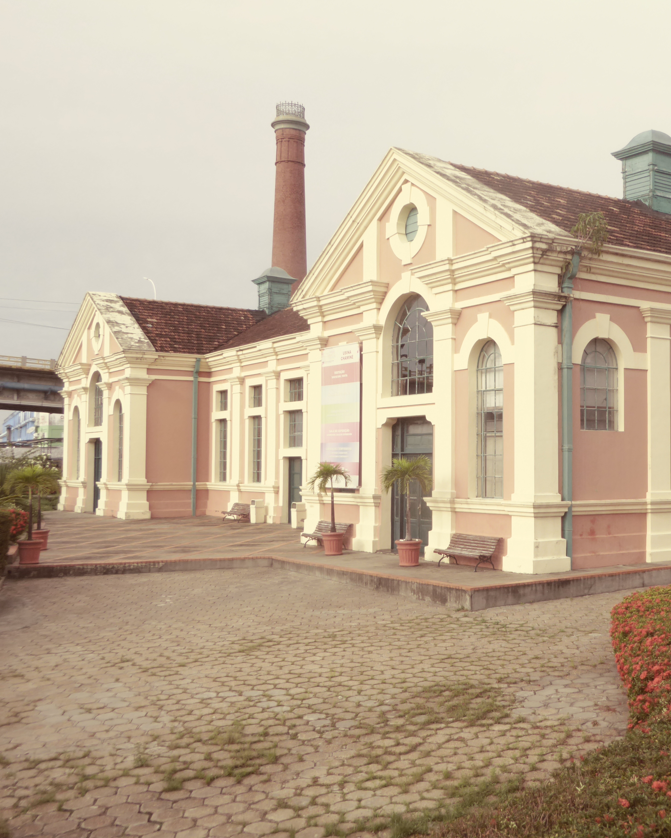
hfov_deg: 35.8
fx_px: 1018
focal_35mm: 41
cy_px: 425
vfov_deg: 44.8
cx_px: 486
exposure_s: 1/640
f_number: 3.5
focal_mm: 5.4
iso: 80
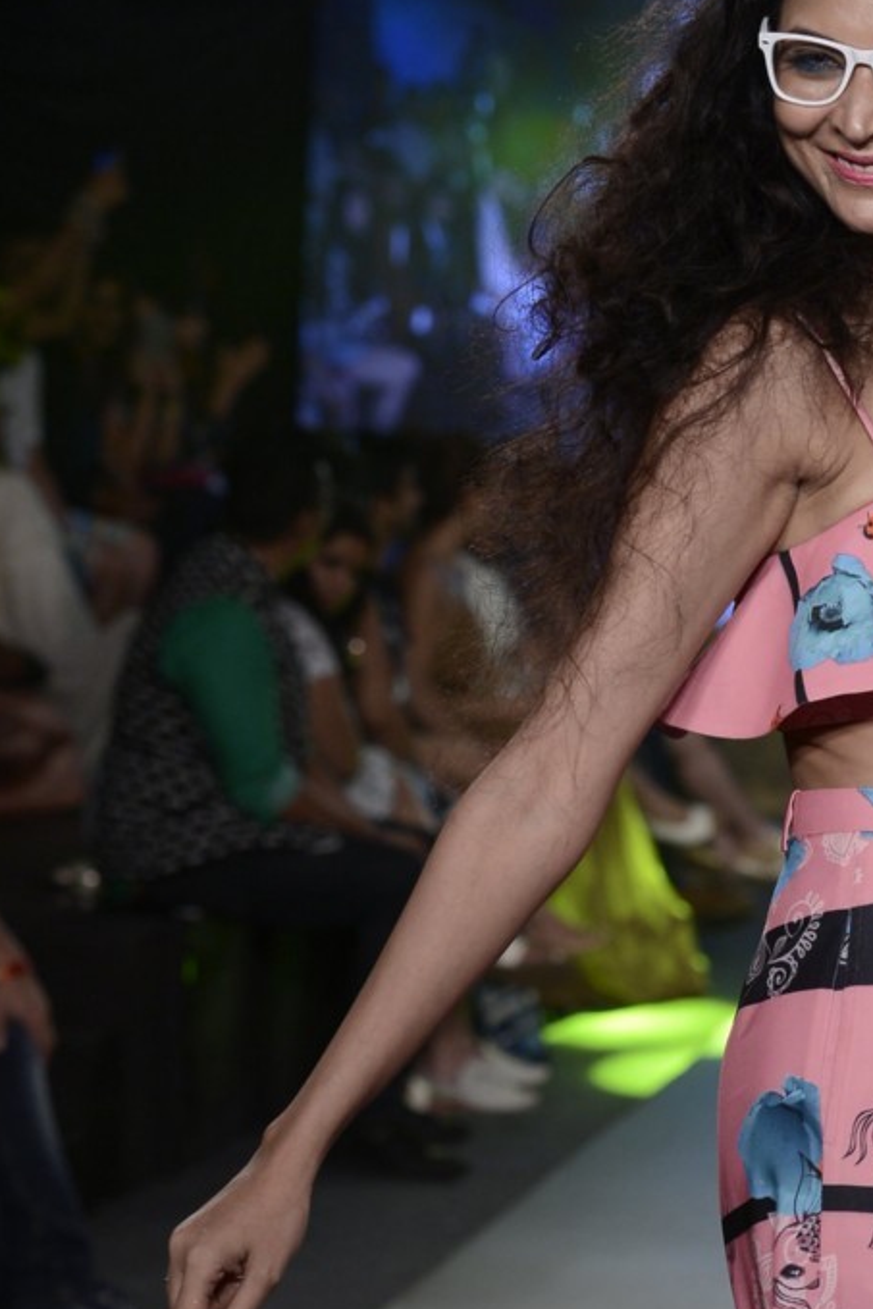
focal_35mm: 165
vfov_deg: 12.4
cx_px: 957
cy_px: 1180
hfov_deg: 8.3
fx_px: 5998
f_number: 4.5
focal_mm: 70
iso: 800
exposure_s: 1/250
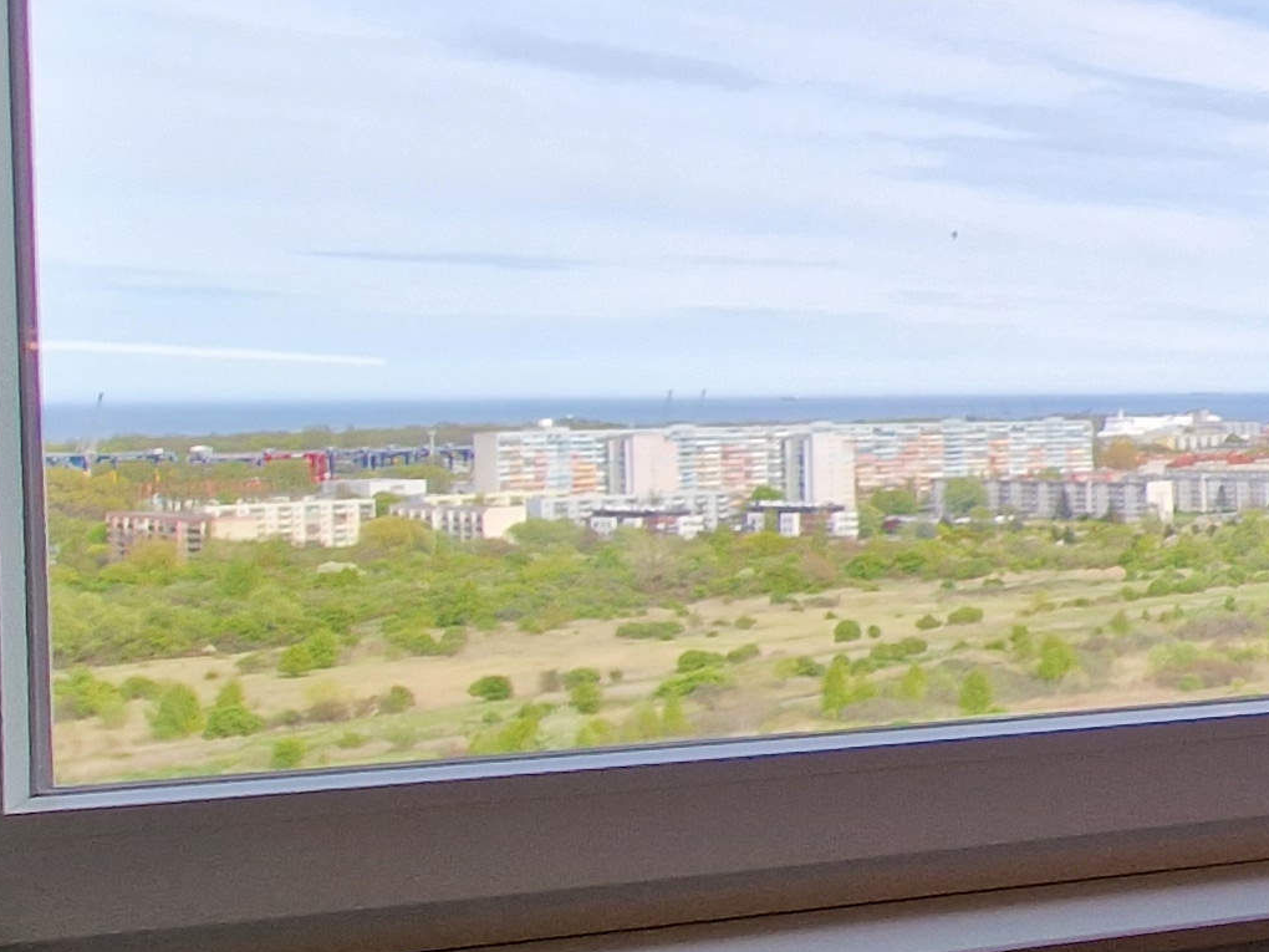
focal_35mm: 51
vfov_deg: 28.5
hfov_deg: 24.1
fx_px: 1870
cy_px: 392
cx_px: 2122
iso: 50
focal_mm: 2.2
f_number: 2.2
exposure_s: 1/475
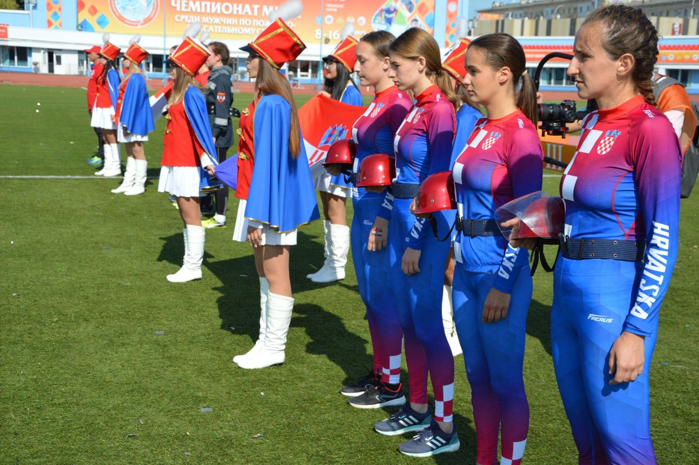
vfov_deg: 23.7
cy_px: 232
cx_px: 350
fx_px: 1106
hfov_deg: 35.1
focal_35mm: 57
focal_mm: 38
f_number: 6.3
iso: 400
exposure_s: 1/1600
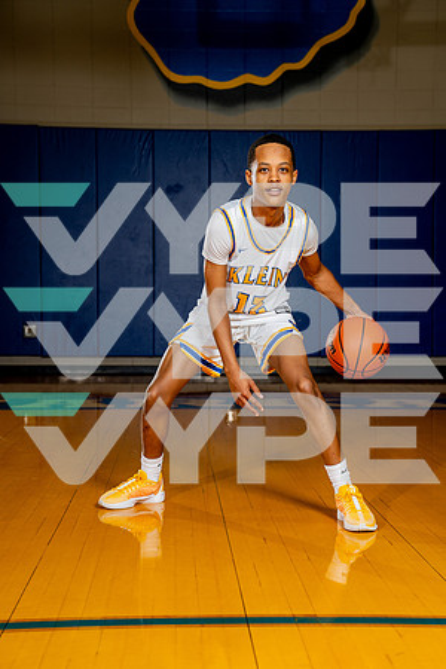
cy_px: 334
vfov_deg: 35.1
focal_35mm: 57
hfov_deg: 23.8
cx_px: 223
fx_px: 1059
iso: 160
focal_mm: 57
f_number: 4
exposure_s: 1/250
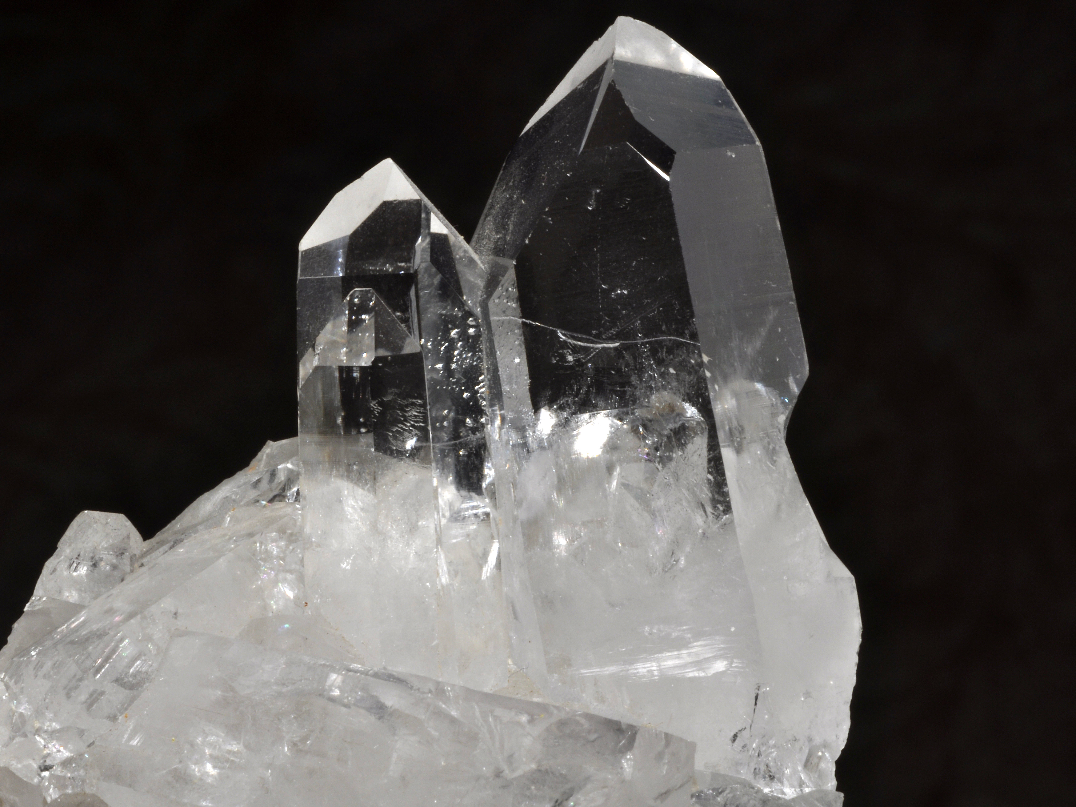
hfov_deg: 18.5
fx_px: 3295
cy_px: 374
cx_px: 556
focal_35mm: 106
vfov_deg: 14.0
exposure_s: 1/60
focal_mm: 60
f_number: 36
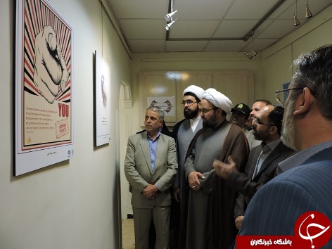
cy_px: 124
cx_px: 166
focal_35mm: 24
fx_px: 230
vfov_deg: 56.8
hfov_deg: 71.6
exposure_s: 1/30
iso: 180
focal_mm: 4.3
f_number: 3
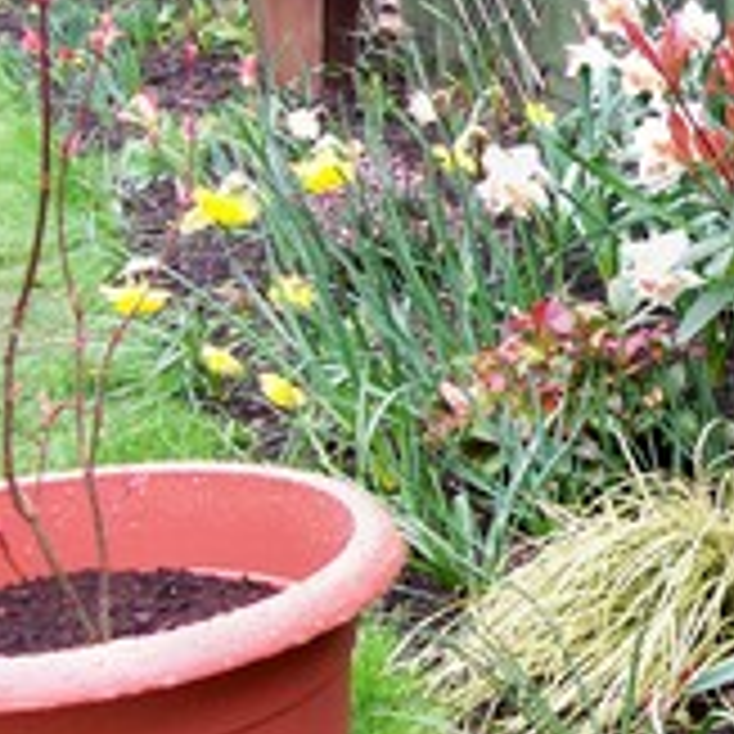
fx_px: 2063
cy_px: 297
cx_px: 860
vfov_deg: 20.2
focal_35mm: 86
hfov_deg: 19.1
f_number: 2.7
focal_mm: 6
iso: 80
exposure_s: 1/69.5
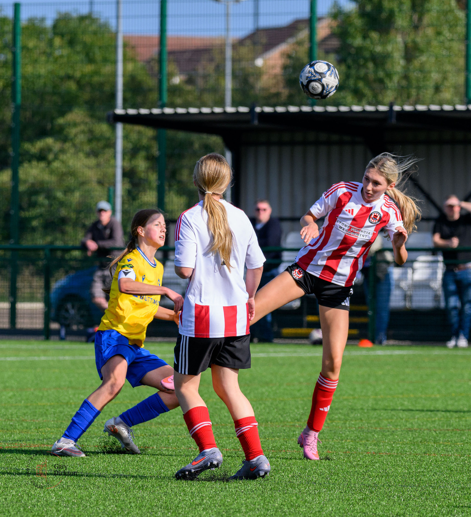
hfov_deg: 4.0
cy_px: 291
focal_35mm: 422
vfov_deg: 4.3
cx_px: 175
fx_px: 6822
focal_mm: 200
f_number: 5
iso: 400
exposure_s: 1/2000
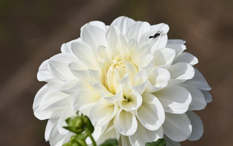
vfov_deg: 8.1
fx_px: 1022
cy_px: 76
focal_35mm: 161
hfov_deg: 13.0
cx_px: 116
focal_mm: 105
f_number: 7.1
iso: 500
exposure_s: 1/4000
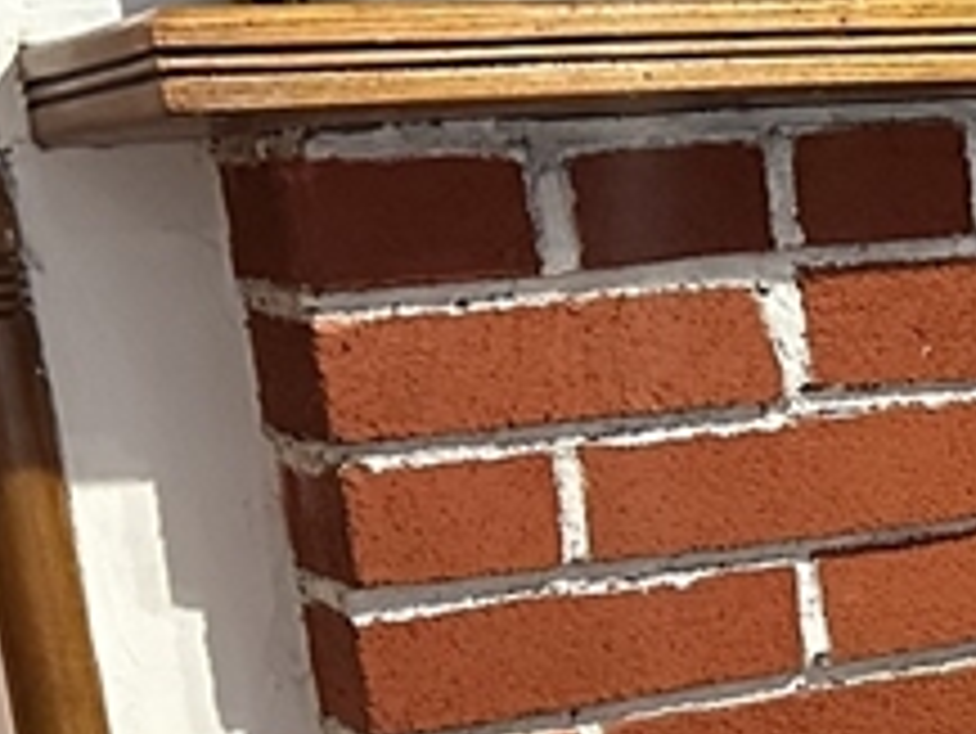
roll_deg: +2.5
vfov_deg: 12.9
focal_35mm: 113
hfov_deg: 14.9
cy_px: 829
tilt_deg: -15.1
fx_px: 3188
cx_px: 1808
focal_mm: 6.86
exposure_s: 1/40
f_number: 1.78
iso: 1000
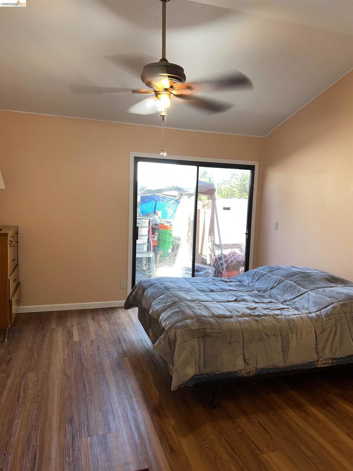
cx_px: 176
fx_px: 354
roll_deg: -3.0
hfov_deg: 53.1
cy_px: 236
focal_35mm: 26
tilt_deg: -5.2
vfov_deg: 67.3
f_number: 1.5
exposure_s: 1/30
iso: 32
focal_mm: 5.7
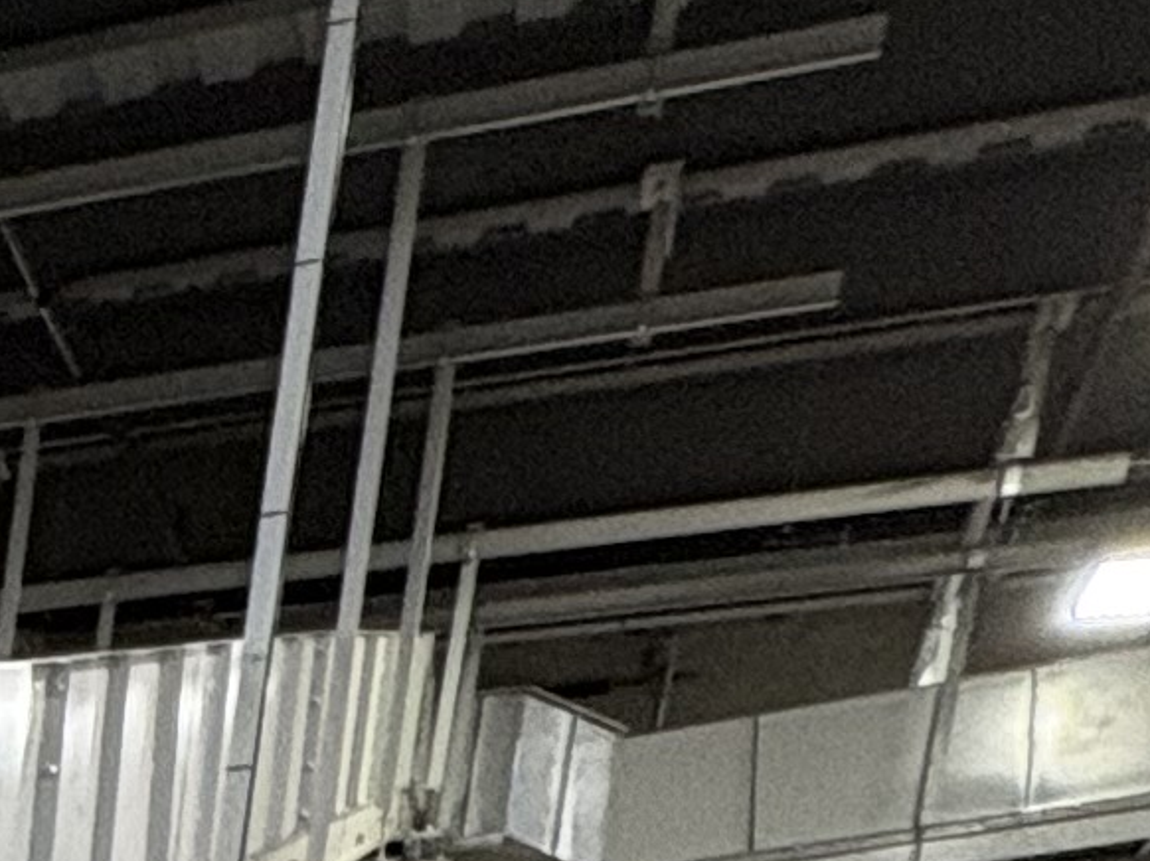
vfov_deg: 12.2
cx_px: -2031
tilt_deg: -11.8
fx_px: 3221
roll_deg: -0.1
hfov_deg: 12.4
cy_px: 2044
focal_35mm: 97
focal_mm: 2.22
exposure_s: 1/60
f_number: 2.2
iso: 160
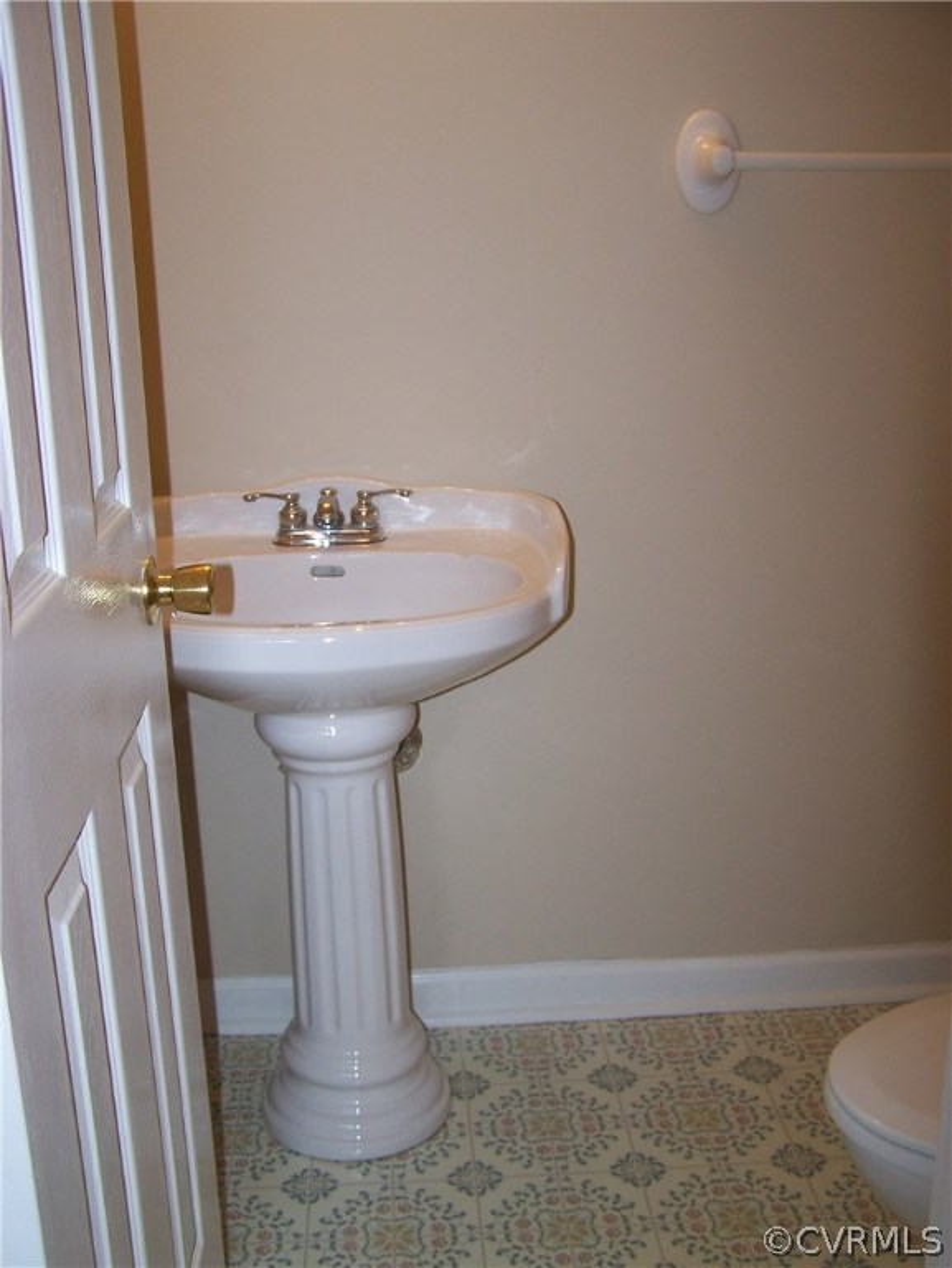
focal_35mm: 38
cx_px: 476
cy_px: 634
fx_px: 1392
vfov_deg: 48.9
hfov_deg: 37.8
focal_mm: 6.3
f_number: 2.8
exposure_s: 1/60
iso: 80
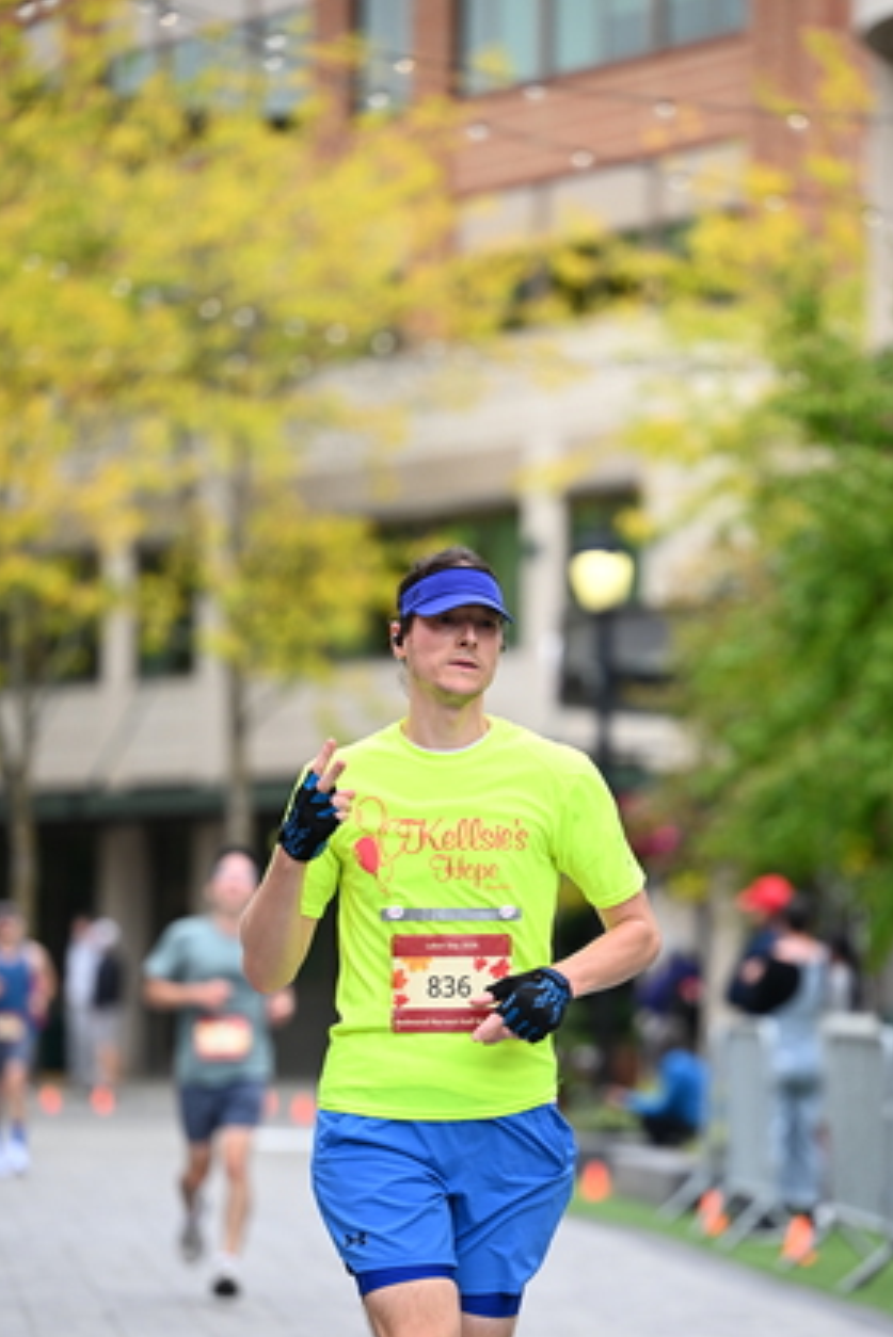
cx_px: 552
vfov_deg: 11.2
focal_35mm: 184
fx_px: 6840
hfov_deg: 7.5
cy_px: 825
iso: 640
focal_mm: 140
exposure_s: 1/2000
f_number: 2.8
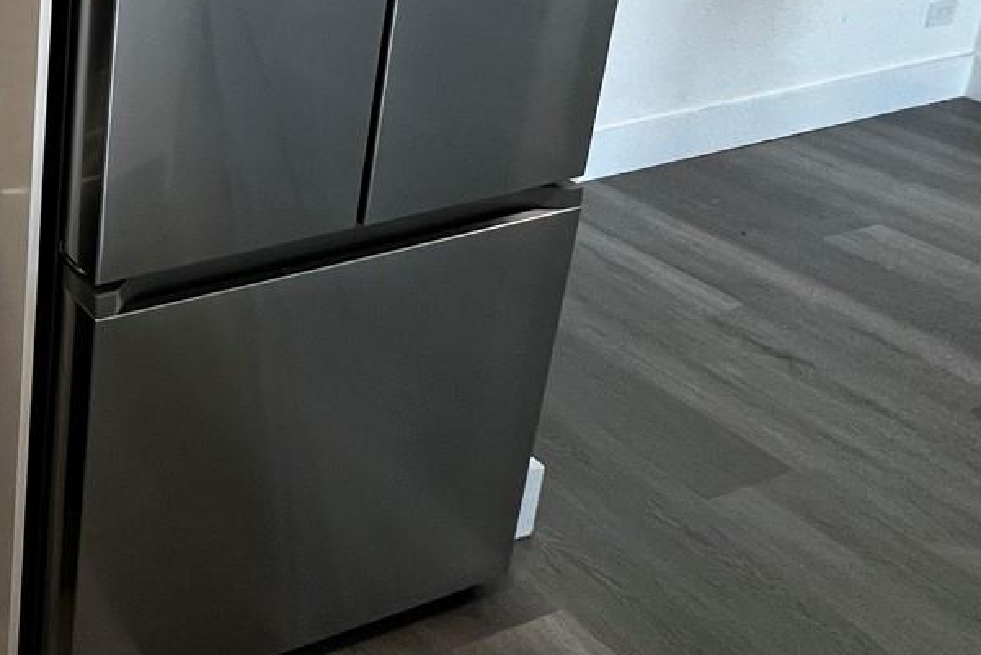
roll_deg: +1.6
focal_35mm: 36
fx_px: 981
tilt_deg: -13.6
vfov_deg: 31.5
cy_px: -113
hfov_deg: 36.9
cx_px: -258
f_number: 1.8
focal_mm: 1.57
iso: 250
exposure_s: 1/120
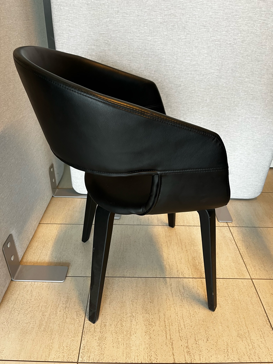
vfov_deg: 67.3
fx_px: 273
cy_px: 182
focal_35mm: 26
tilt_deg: -32.0
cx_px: 136
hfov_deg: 53.0
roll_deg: -1.4
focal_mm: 5.1
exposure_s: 1/50
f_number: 1.6
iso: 125
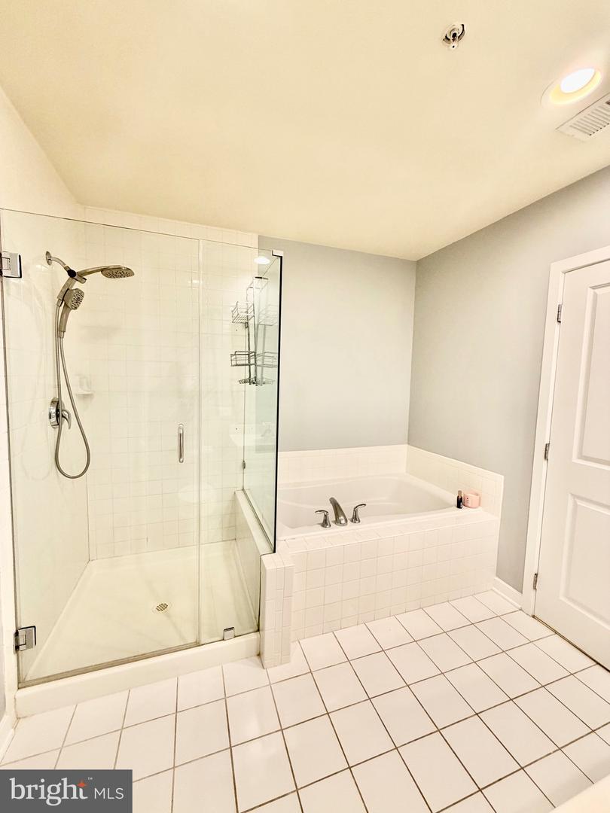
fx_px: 329
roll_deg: -0.2
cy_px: 406
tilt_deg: -5.0
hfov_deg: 85.7
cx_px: 305
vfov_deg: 102.1
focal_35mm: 14
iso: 160
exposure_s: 1/60
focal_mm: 2.22
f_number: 2.2
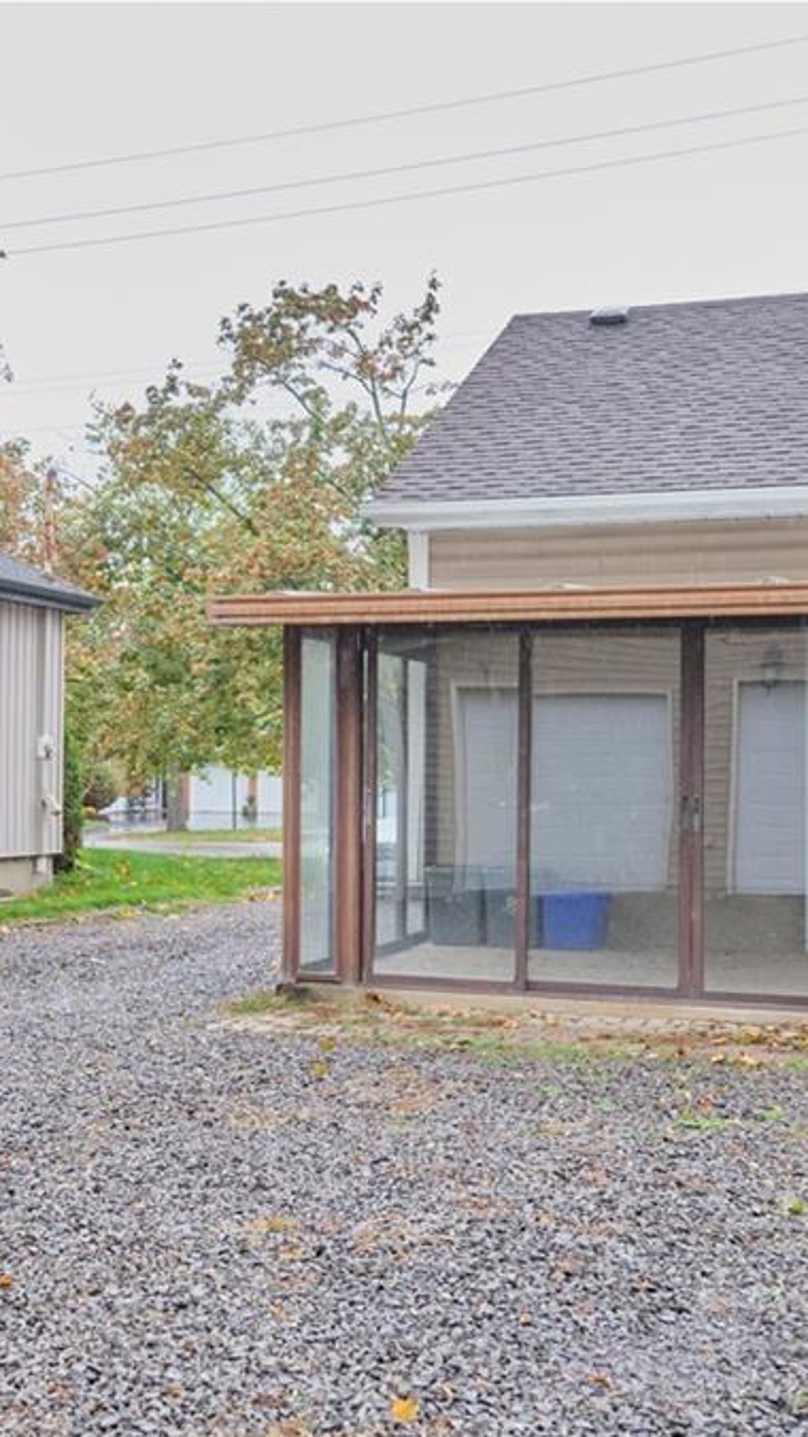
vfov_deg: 44.6
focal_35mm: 46
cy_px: 723
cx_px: 249
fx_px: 1753
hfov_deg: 25.8
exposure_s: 1/250
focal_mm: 19.2
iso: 500
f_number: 4
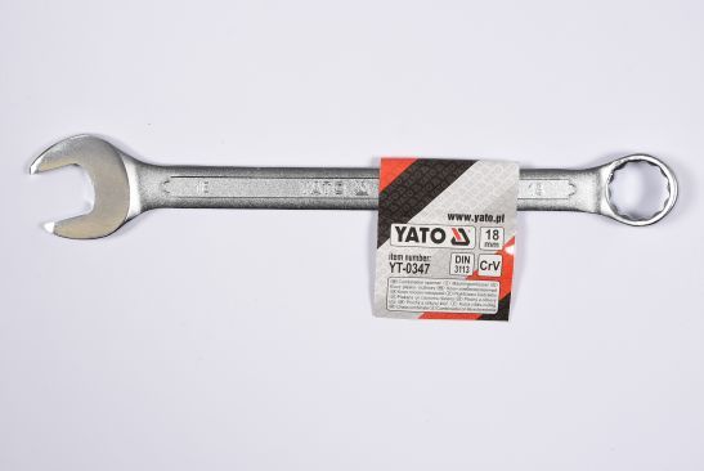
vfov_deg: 18.2
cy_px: 236
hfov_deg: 27.0
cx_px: 352
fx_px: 1468
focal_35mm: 75
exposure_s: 1/125
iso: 250
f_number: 14
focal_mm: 50
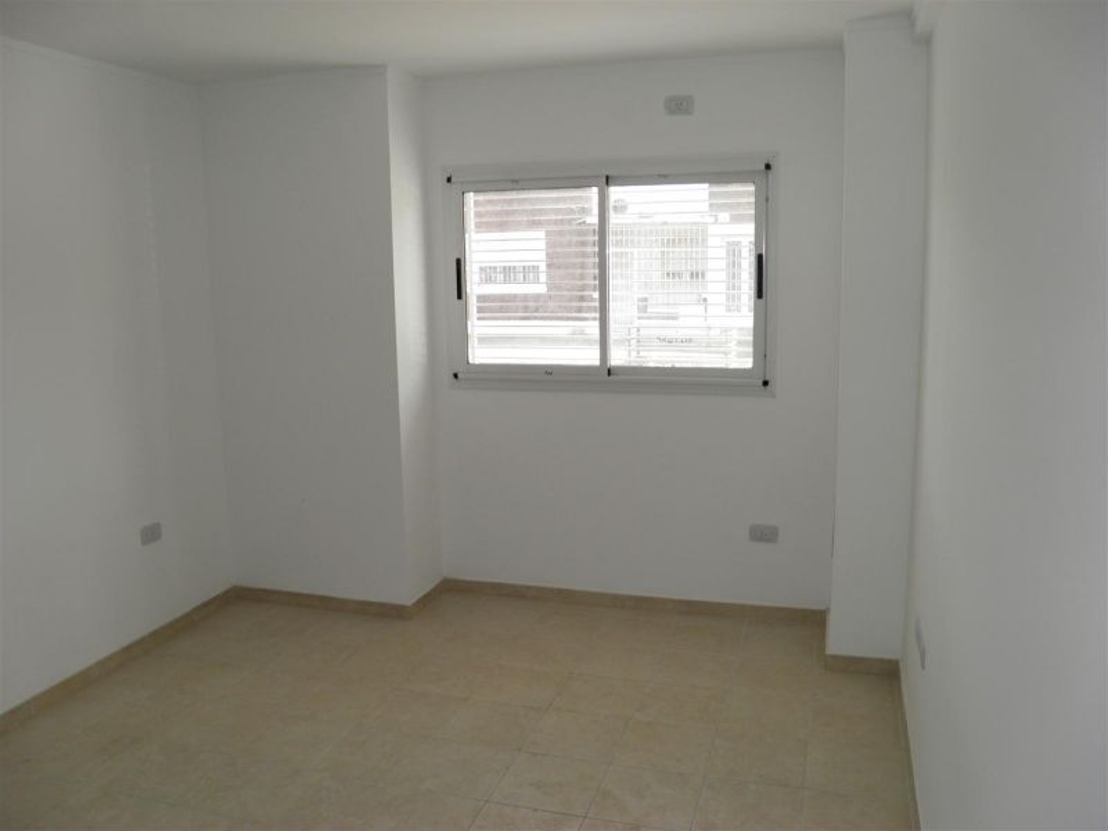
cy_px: 416
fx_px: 896
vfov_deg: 49.7
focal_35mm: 28
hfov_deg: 63.4
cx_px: 554
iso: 50
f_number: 3.2
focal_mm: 4.9
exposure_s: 1/50
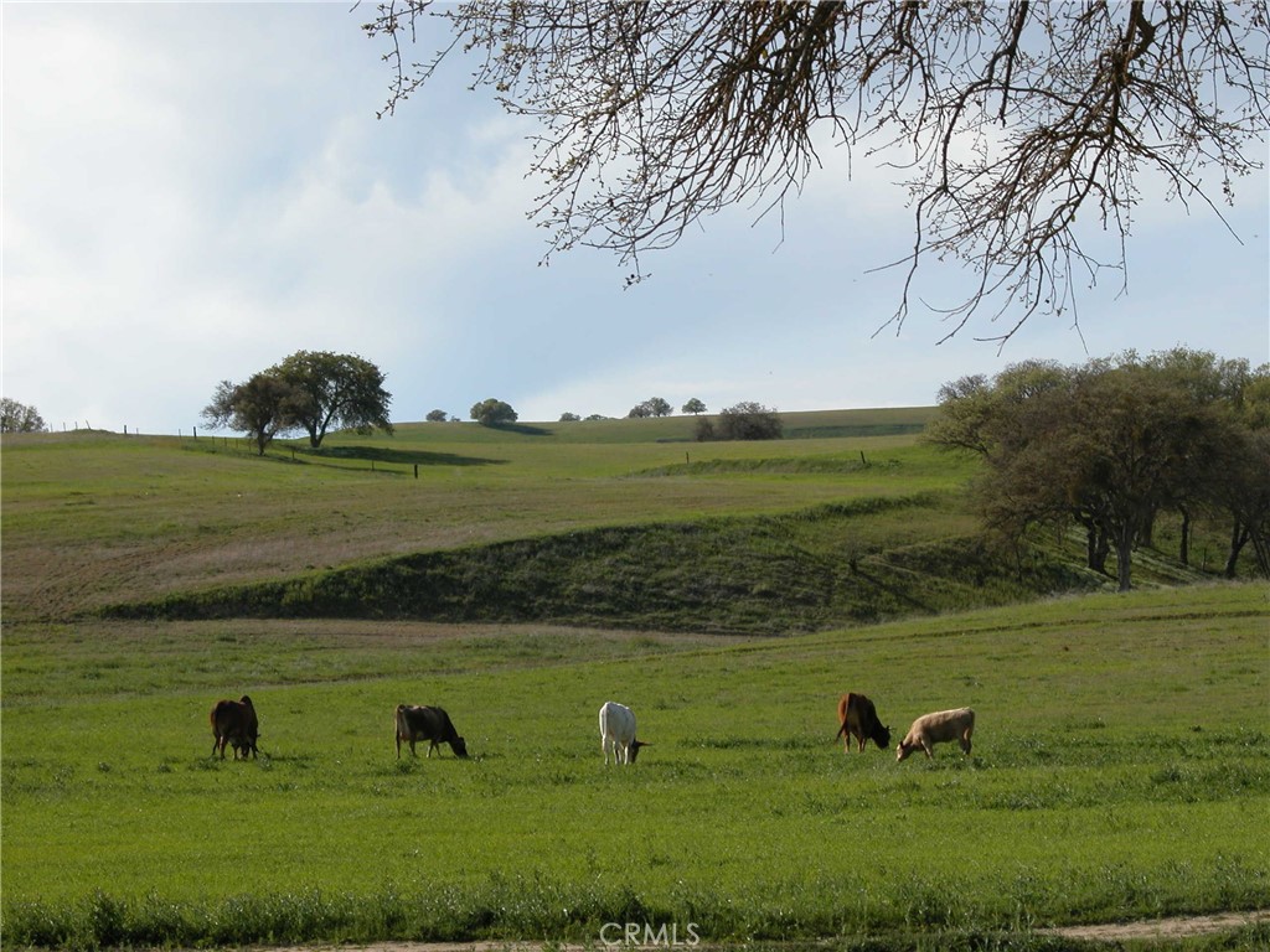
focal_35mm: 100
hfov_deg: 19.6
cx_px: 635
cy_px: 476
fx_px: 3669
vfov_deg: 14.8
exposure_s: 1/469
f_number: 5.8
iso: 100
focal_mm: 25.4
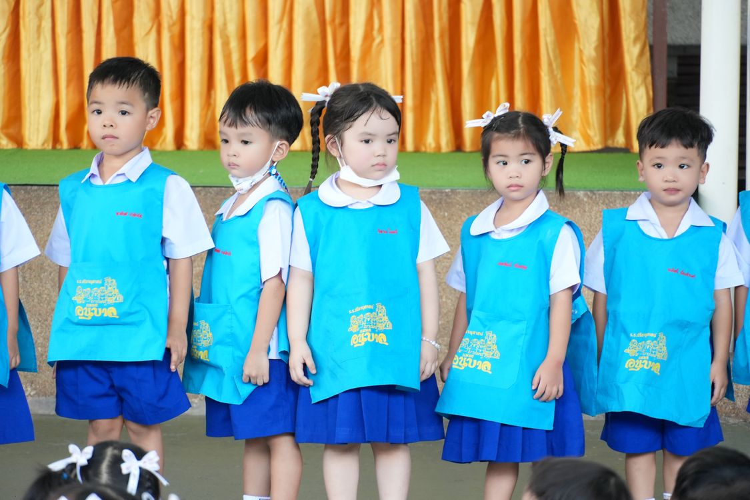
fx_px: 4218
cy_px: 250
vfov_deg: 6.8
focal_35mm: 202
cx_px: 375
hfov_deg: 10.2
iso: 1250
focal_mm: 135
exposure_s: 1/100
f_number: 5.6
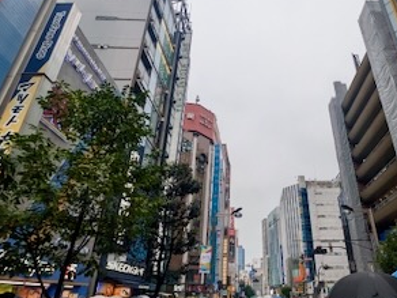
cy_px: 182
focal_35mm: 23
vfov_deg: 58.3
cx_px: 258
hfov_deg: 72.1
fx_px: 264
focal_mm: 1.83
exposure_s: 1/380
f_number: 2.2
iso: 51
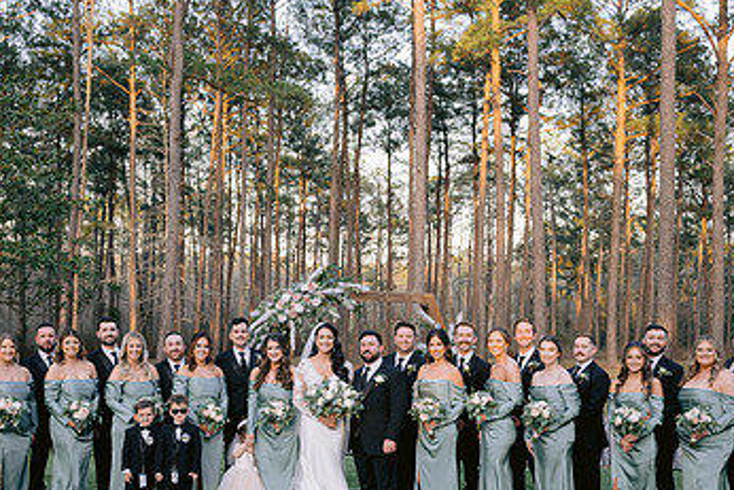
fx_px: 979
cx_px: 311
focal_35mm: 48
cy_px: 304
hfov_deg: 41.0
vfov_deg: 28.0
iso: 400
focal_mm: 28
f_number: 4
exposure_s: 1/200
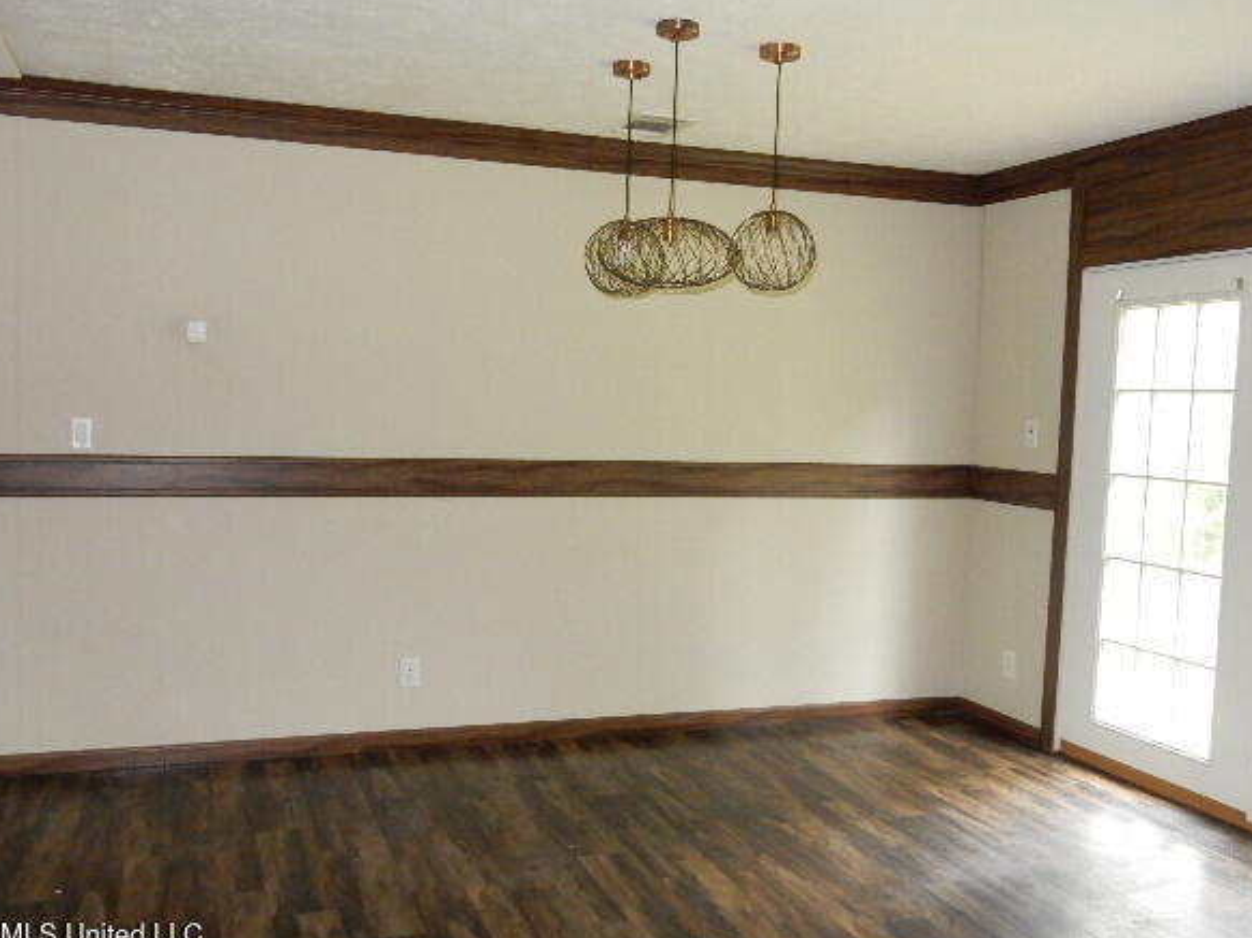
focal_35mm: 33
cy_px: 465
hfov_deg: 55.3
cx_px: 585
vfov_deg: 42.9
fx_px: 1193
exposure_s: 1/30
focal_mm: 5.4
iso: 640
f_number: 4
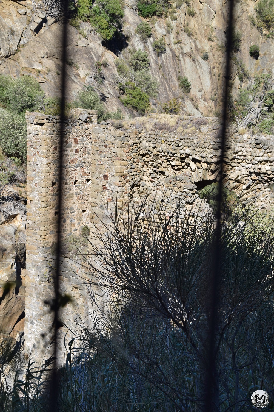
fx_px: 788
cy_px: 206
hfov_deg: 19.7
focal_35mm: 69
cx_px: 137
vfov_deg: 29.2
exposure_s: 1/250
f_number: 8
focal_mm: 46
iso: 200
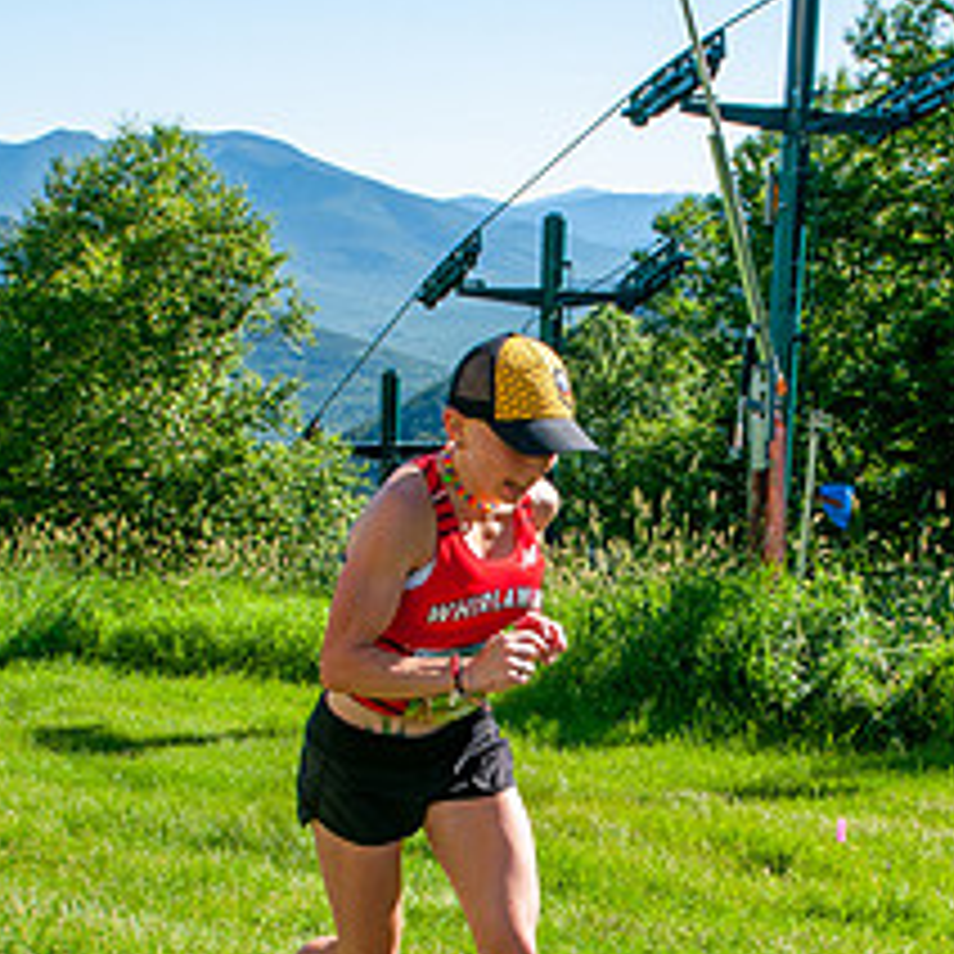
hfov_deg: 26.4
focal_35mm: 65
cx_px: 601
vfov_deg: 25.9
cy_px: 796
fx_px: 2027
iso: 200
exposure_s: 1/400
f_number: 8
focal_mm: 24
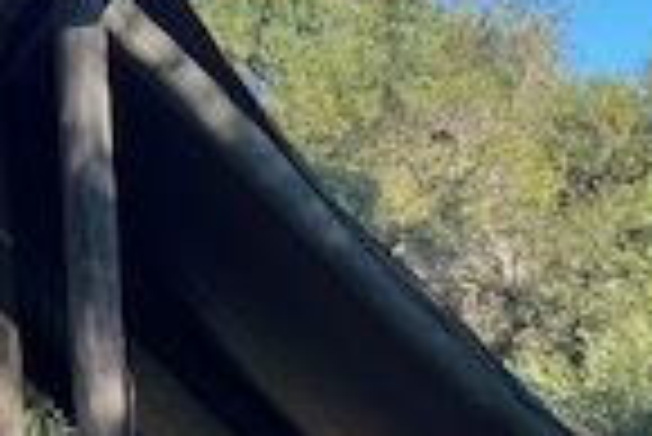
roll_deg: +2.4
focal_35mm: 119
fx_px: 2157
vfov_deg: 11.5
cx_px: -360
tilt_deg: +8.4
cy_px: 229
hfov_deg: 15.7
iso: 32
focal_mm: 4.2
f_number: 1.6
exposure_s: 1/725
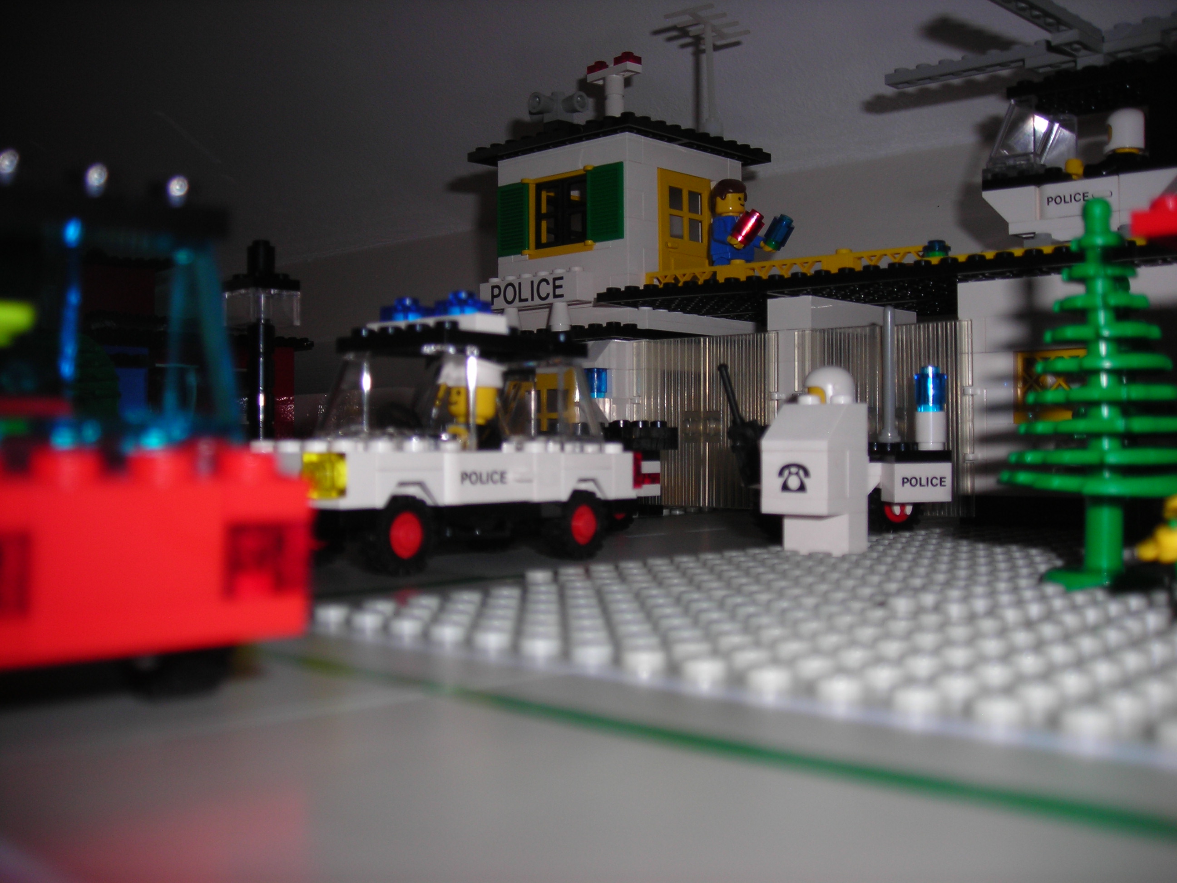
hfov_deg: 49.0
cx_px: 588
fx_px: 1292
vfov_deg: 37.7
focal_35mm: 38
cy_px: 442
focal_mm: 6.3
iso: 50
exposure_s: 1/60.1
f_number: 6.4
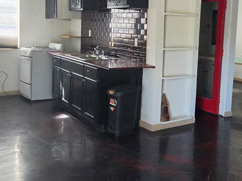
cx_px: 149
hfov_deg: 42.7
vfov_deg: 32.6
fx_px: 308
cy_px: 60
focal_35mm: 44
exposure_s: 1/120
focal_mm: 5.4
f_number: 1.8
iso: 320
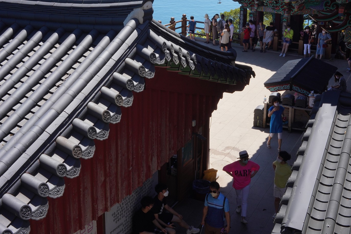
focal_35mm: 51
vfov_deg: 26.2
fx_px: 497
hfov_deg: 38.8
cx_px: 194
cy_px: 67
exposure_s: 1/100
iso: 400
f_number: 22
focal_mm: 35
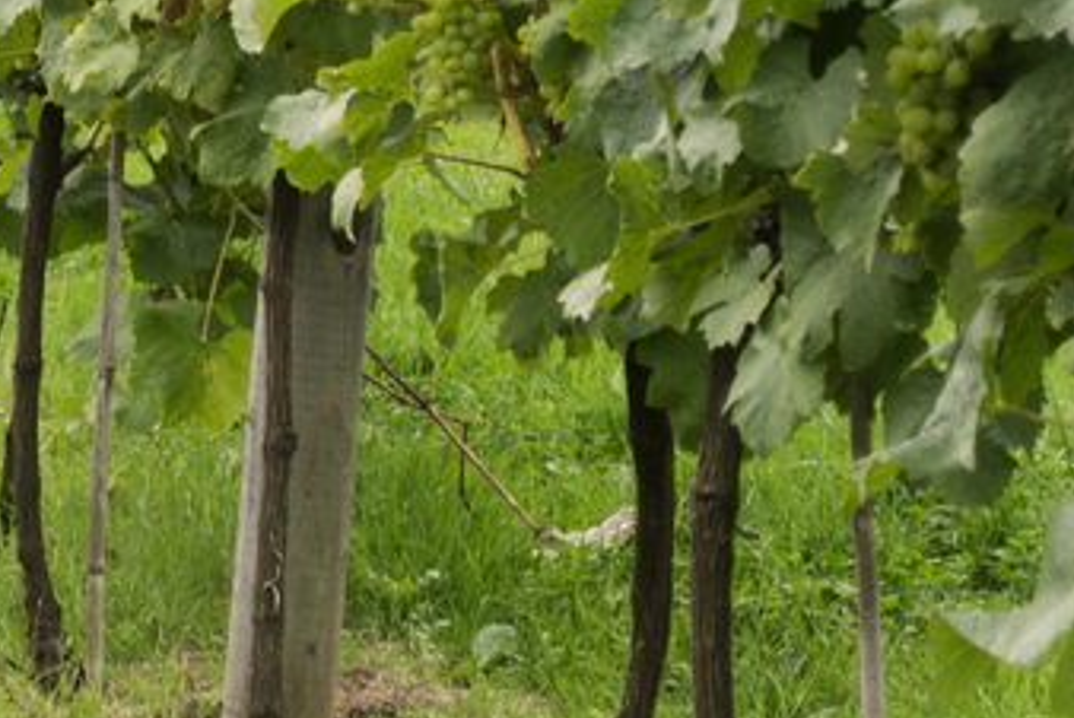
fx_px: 9132
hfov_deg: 6.6
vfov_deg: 4.5
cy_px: -330
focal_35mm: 306
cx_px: -642
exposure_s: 1/60
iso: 100
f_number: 5.6
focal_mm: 55
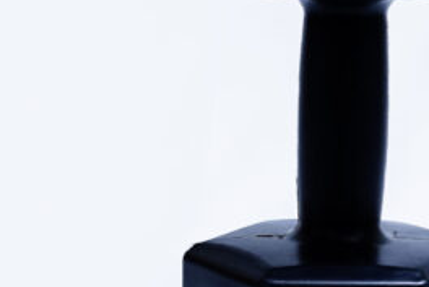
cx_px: 335
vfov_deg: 8.2
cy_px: 101
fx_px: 1993
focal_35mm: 167
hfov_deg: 12.2
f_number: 9
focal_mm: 63
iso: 3200
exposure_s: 1/160
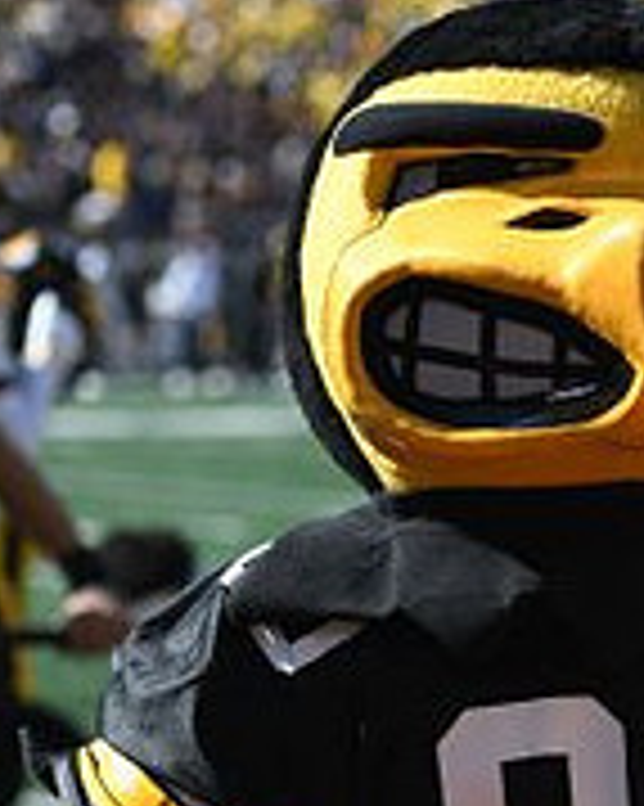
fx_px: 5437
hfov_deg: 6.8
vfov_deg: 8.5
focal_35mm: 228
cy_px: 651
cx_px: 658
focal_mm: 75
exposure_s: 1/3200
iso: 250
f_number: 2.8
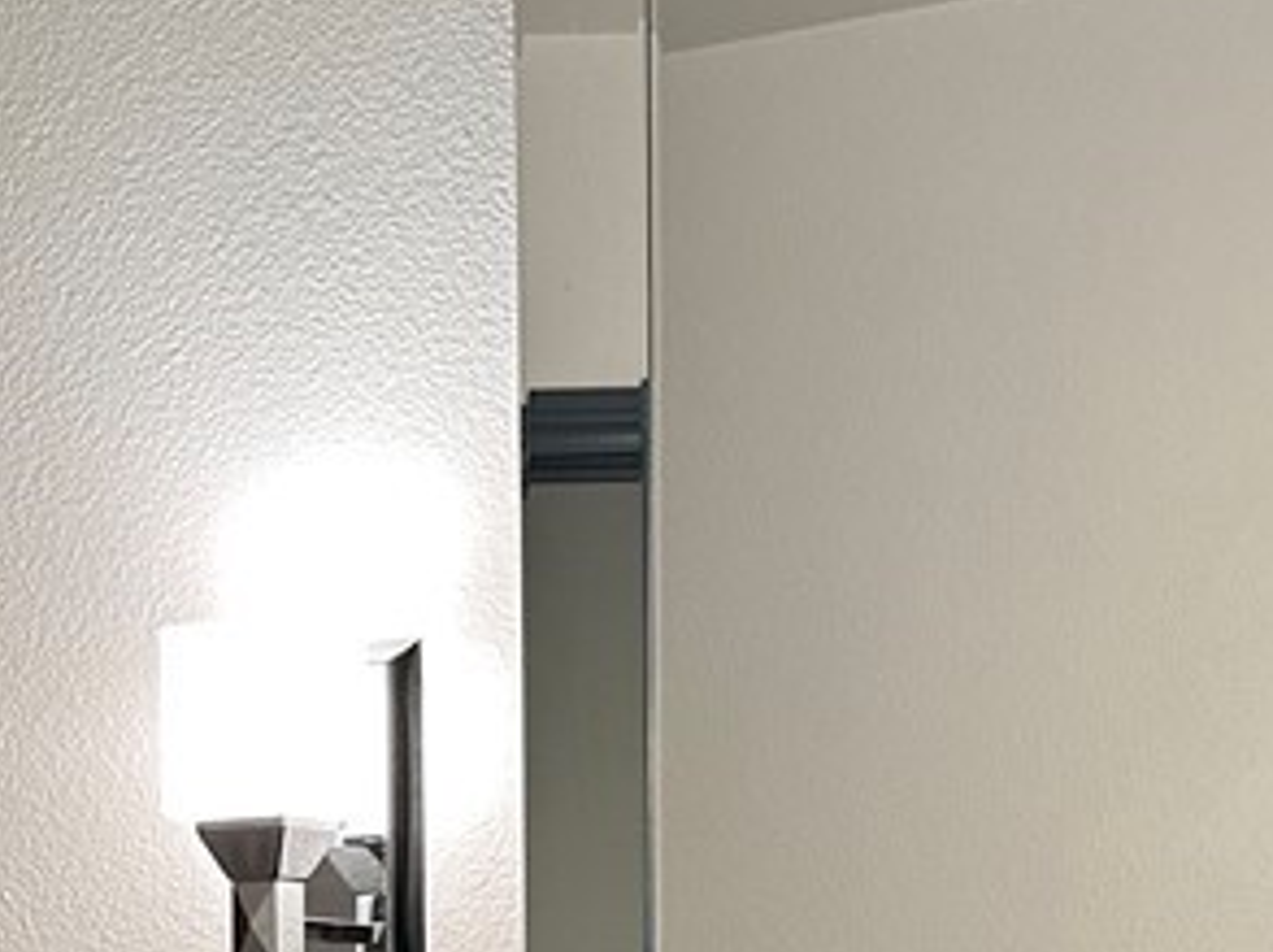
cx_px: 252
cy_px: 1404
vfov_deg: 16.1
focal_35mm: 84
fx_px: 3085
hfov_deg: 23.0
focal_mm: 6.86
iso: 200
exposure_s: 1/120
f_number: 1.78
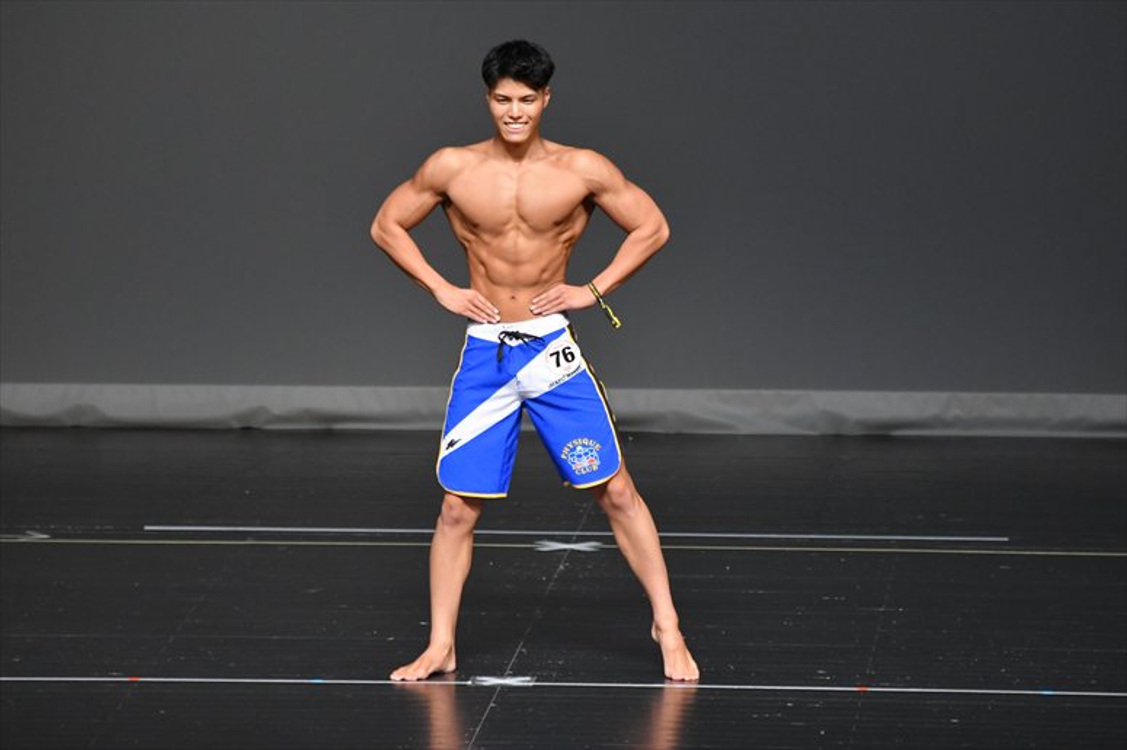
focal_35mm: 315
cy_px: 375
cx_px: 564
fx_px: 9857
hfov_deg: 6.5
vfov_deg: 4.4
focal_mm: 210
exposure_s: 1/400
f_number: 5.6
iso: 2500
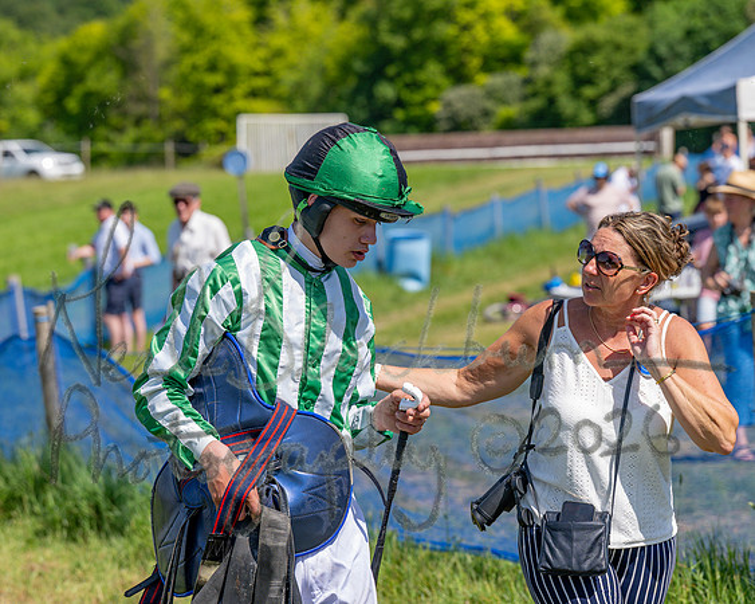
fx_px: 3473
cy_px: 302
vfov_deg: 9.9
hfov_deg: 12.4
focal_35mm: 155
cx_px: 378
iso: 200
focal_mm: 92
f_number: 4
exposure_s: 1/2000
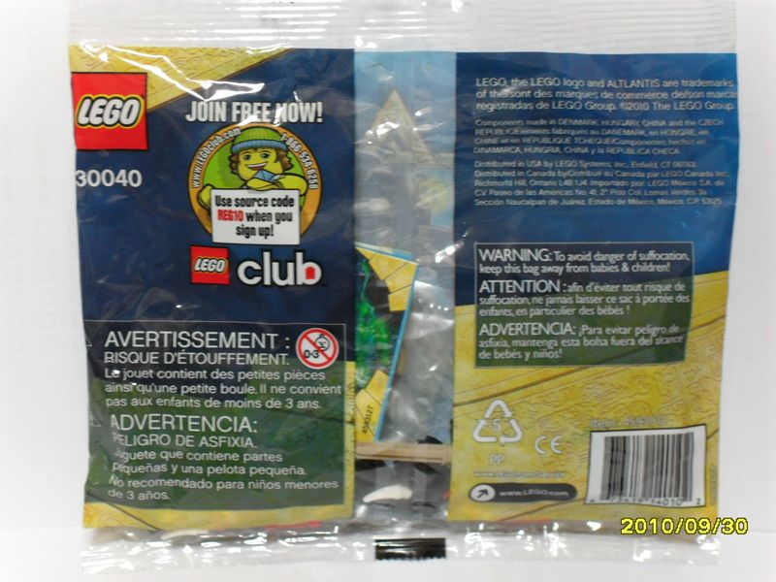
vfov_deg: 18.4
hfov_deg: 24.4
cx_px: 388
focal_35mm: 80
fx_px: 1793
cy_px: 291
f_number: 4.4
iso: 200
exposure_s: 1/6
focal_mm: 14.1
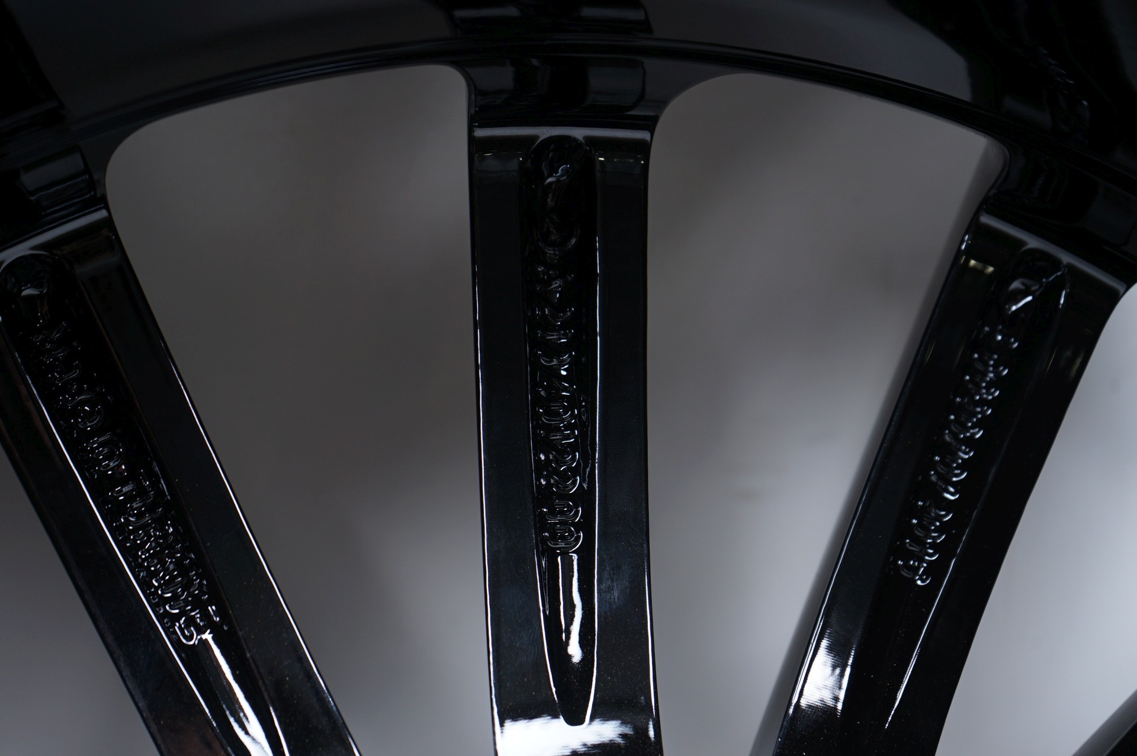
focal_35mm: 56
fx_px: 1767
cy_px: 378
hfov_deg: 35.7
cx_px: 568
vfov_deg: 24.2
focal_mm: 56
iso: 250
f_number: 5.6
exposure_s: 1/125
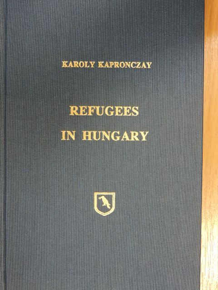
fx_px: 504
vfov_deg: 32.2
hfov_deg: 24.4
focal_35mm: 60
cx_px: 109
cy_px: 145
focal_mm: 10.7
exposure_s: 1/15
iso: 400
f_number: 4.2
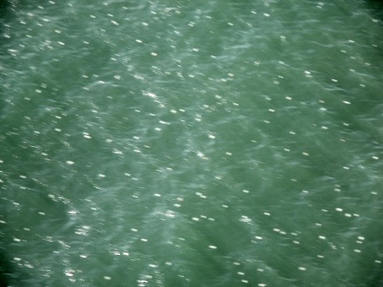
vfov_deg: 8.4
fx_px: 1947
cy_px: 144
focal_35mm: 176
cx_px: 192
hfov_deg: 11.2
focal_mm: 44.7
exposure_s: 1/157
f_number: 4
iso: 100
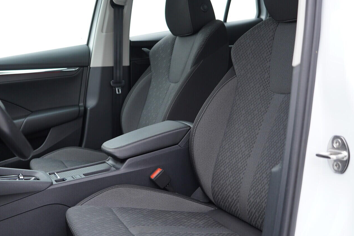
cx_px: 155
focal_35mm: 41
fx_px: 403
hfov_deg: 47.3
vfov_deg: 32.6
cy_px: 132
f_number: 2.8
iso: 200
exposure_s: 1/40
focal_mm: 24
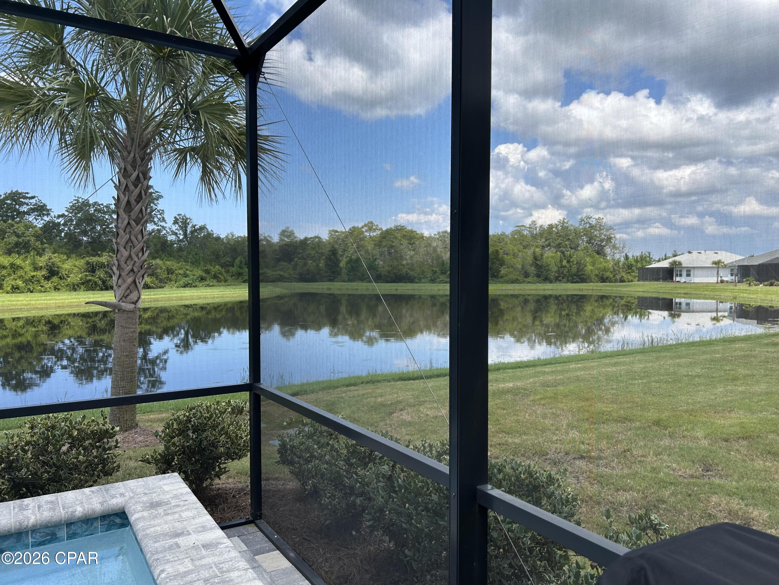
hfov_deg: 67.3
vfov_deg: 53.1
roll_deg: -0.2
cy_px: 292
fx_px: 585
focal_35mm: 26
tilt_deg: -2.4
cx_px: 390
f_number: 1.5
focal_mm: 5.7
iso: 50
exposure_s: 1/1669
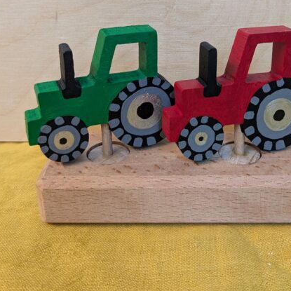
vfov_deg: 35.9
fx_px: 438
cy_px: 72
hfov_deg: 36.6
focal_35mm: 46
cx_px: 179
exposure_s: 1/25
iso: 206
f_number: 1.73
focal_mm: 4.38
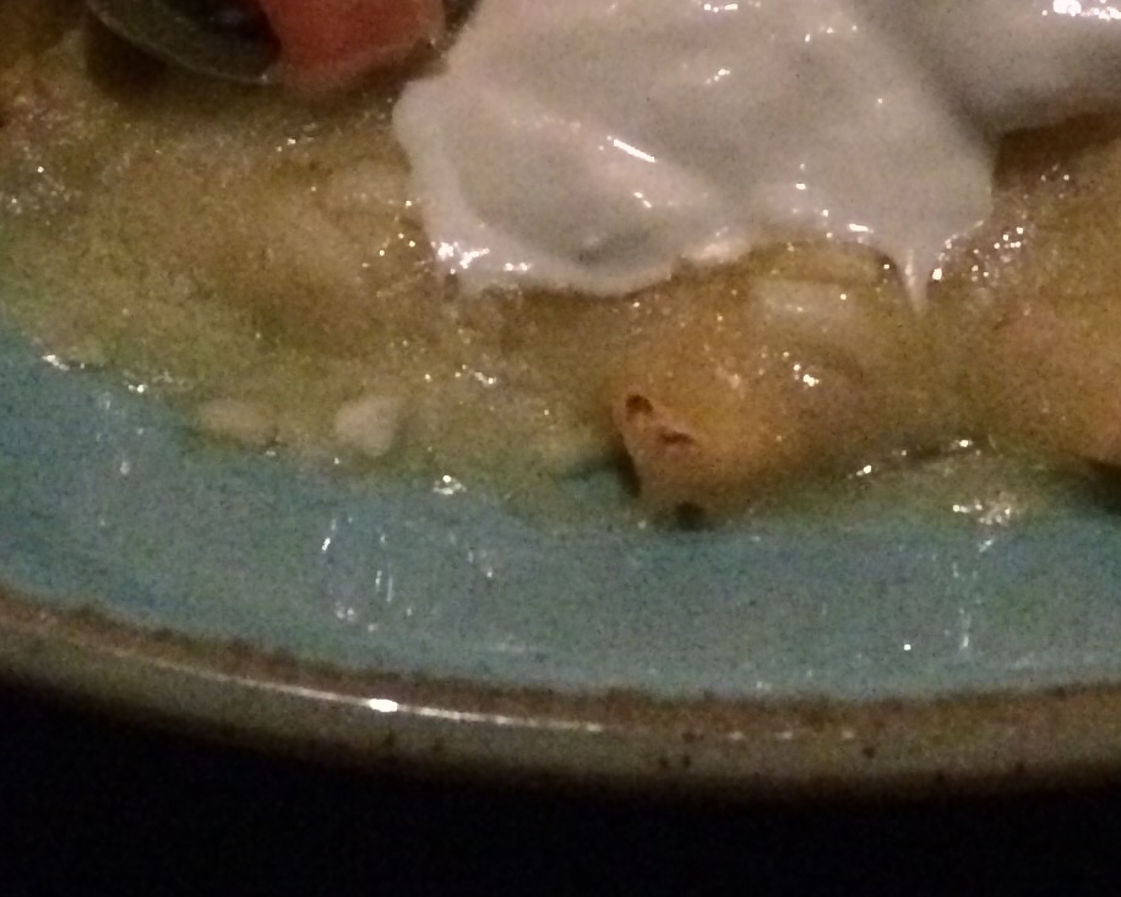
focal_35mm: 101
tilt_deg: -47.6
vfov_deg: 14.2
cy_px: -484
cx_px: 782
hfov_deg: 18.9
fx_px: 3351
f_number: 2.2
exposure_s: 1/17
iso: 640
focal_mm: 4.15
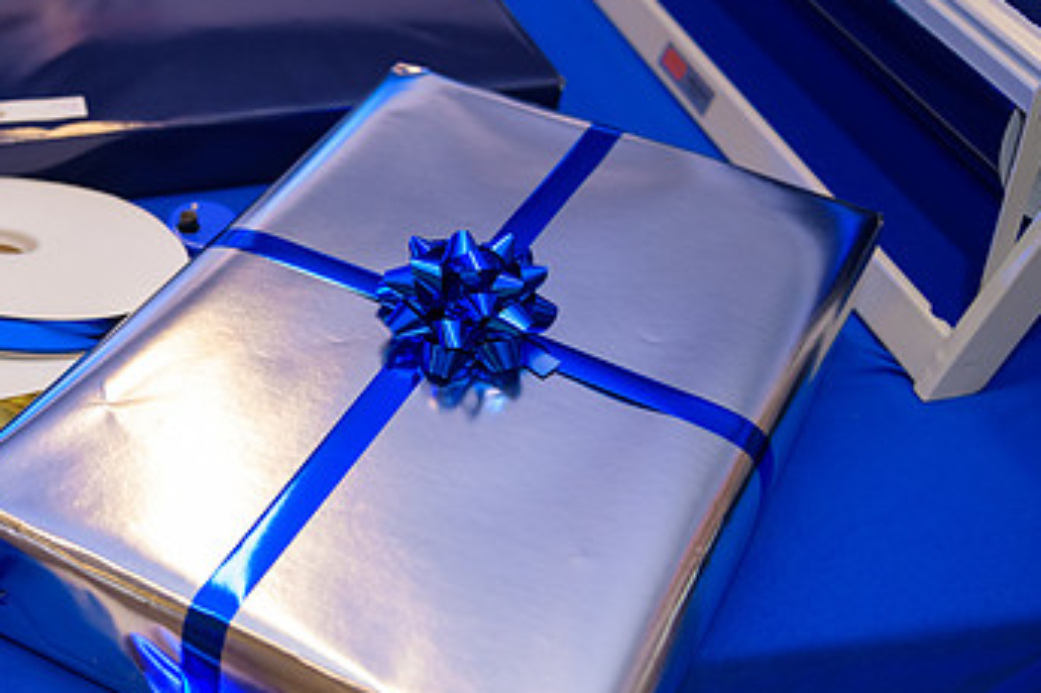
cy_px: 346
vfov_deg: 25.0
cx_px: 236
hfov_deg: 35.9
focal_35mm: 54
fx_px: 1561
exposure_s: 1/125
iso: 800
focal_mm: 32
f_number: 3.2
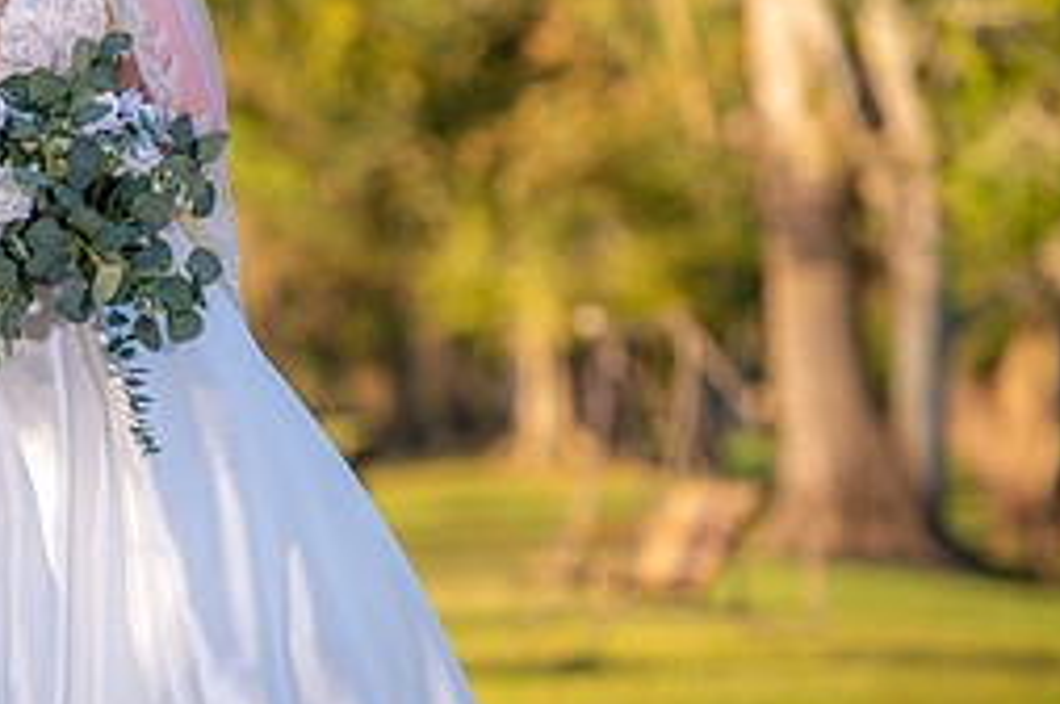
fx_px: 12145
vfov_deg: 3.3
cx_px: 113
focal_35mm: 413
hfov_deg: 5.0
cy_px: 293
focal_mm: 180
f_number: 3.5
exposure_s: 1/250
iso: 80
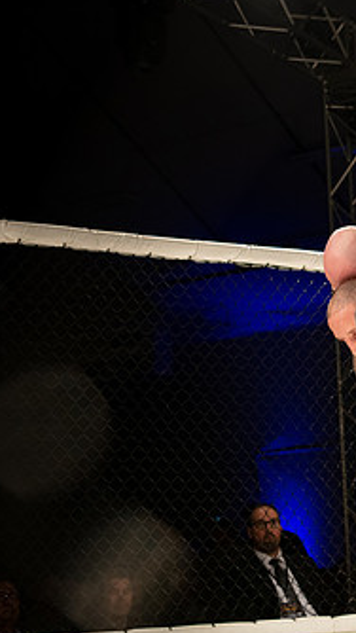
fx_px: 1375
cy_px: 329
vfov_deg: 25.9
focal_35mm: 82
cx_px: 360
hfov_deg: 14.5
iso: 1400
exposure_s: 1/1000
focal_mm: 45
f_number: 2.8
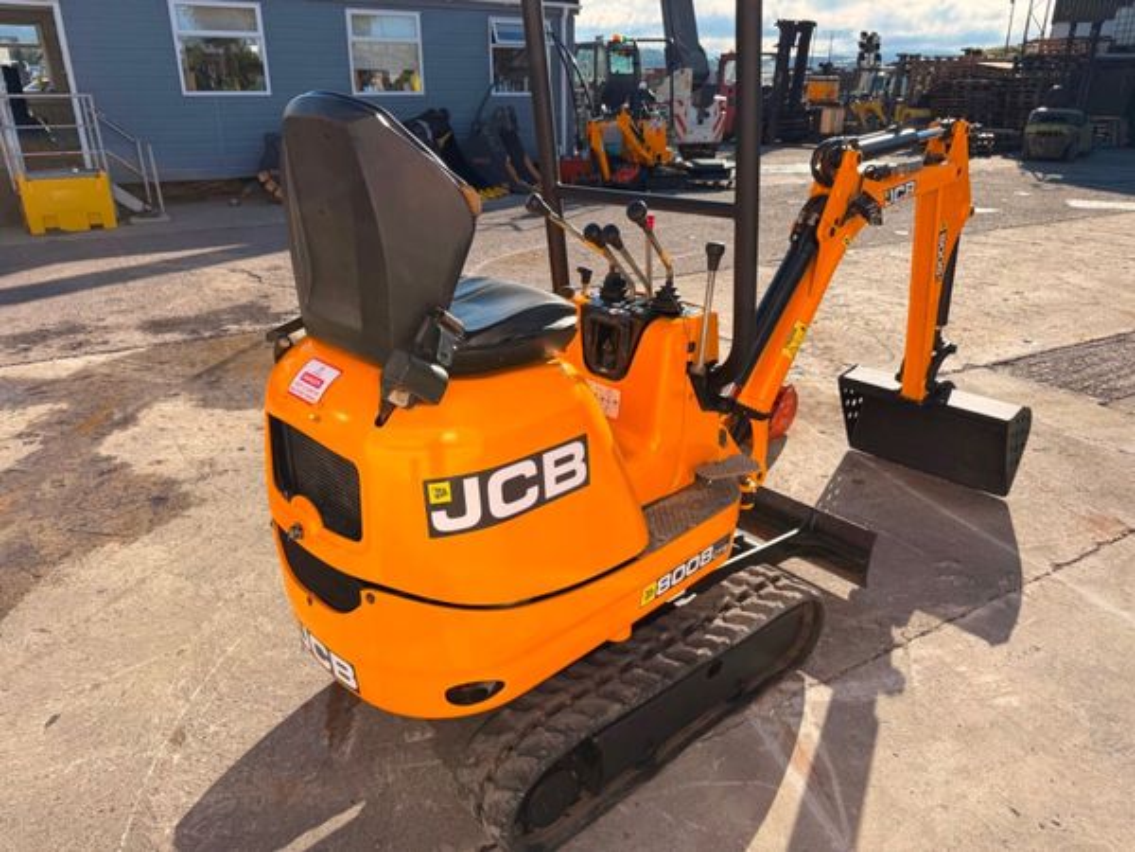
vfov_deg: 56.8
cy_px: 426
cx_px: 568
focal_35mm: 24
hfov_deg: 71.6
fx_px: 787
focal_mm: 6.76
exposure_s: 1/3759
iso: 80
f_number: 1.78
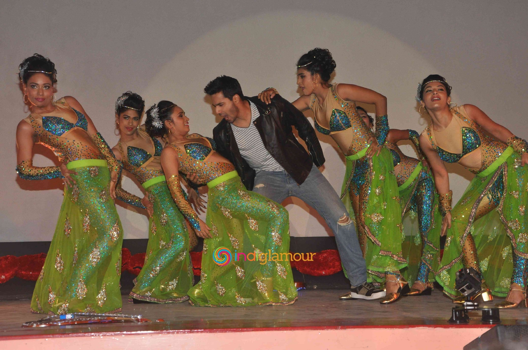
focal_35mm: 75
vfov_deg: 18.1
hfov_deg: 27.0
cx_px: 264
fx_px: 1099
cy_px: 175
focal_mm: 50
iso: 1000
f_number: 10
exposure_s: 1/200
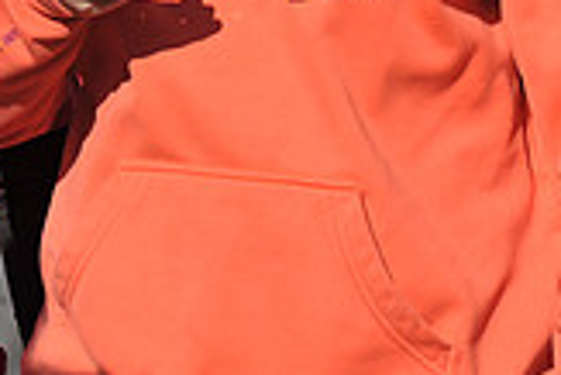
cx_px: 45
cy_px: -268
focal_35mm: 710
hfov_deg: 2.9
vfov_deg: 1.9
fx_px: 11074
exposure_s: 1/2500
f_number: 5.6
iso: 400
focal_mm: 200
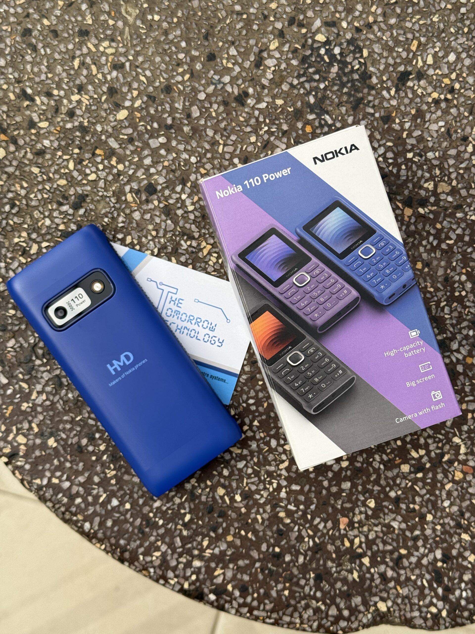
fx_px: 878
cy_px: 317
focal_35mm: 48
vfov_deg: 39.7
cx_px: 238
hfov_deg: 30.3
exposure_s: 1/328
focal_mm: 6.76
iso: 64
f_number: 1.78
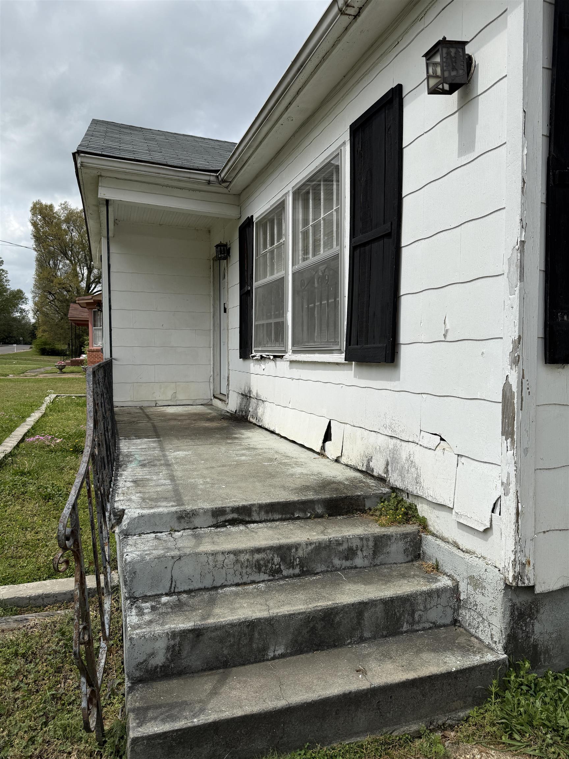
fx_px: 526
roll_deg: -1.2
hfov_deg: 56.8
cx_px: 284
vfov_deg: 71.6
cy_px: 380
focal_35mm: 24
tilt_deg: +0.0
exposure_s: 1/6711
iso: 80
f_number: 1.78
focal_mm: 6.76
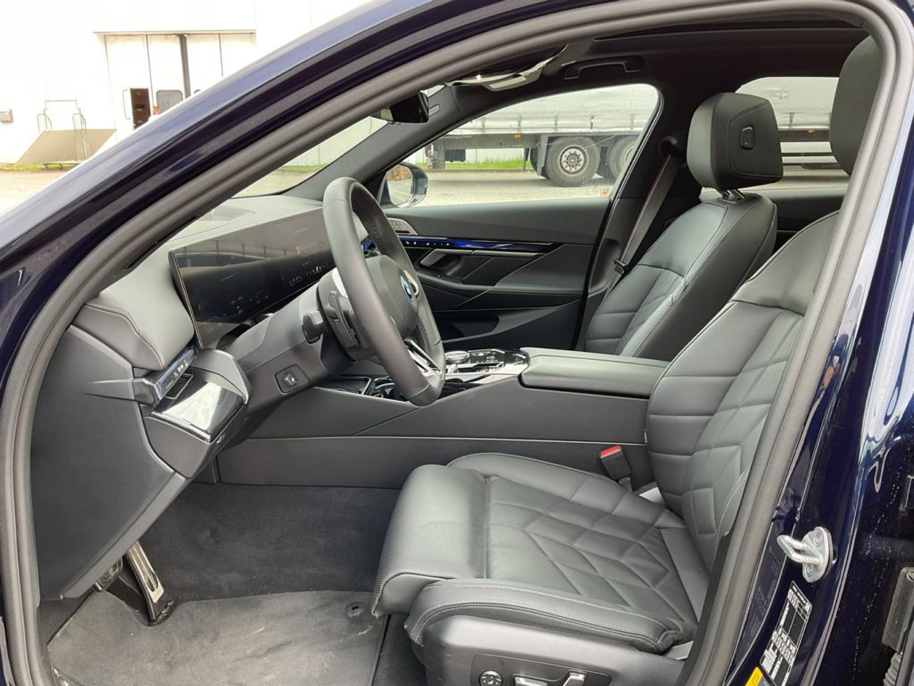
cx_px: 457
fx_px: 766
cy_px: 343
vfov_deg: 48.2
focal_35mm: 29
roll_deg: -1.8
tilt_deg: -15.8
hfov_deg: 61.7
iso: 32
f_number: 1.8
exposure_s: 1/120
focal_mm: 3
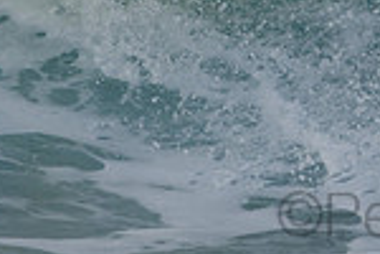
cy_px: -207
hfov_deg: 1.0
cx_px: 474
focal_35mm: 2084
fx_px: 21996
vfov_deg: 0.7
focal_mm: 360
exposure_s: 1/800
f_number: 5.6
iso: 220
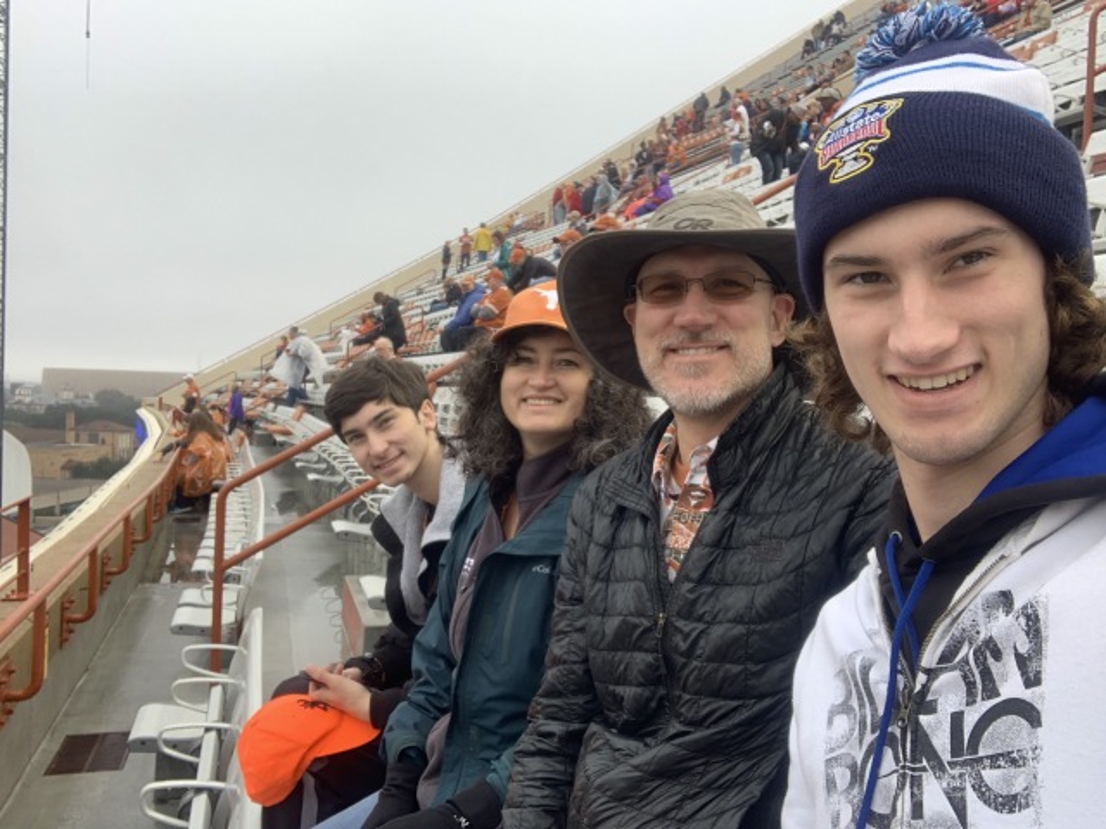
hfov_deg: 56.8
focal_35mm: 32
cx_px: 553
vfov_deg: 44.2
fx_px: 1022
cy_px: 414
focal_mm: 2.87
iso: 25
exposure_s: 1/121
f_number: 2.2
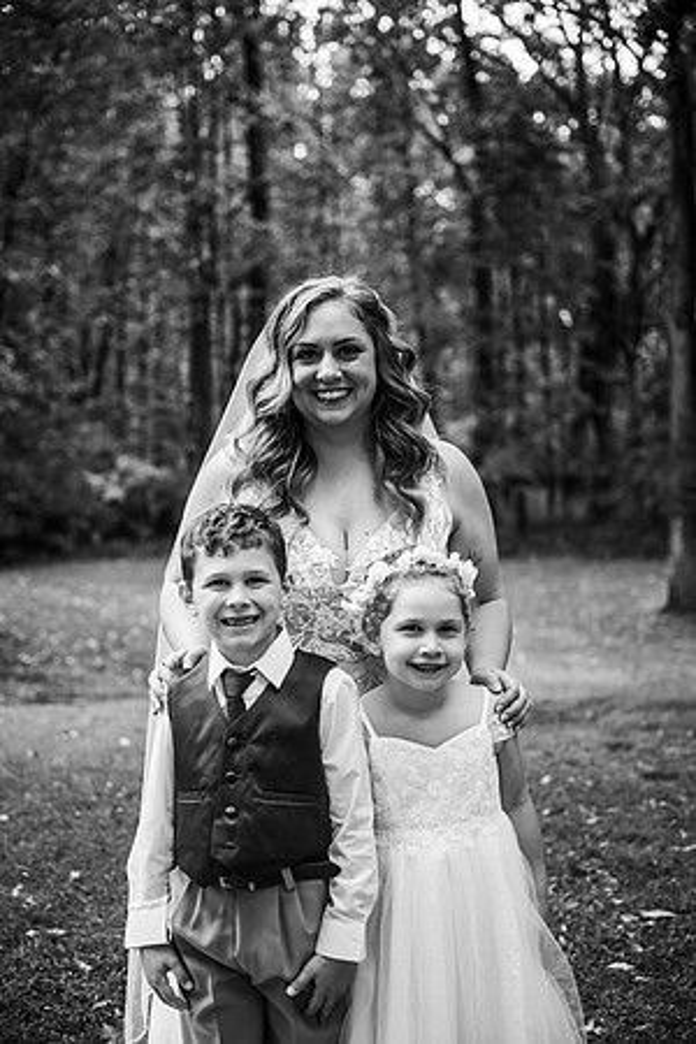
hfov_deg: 25.5
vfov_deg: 37.5
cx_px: 348
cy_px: 522
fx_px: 1537
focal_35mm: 53
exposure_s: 1/400
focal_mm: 53
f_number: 2.8
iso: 200
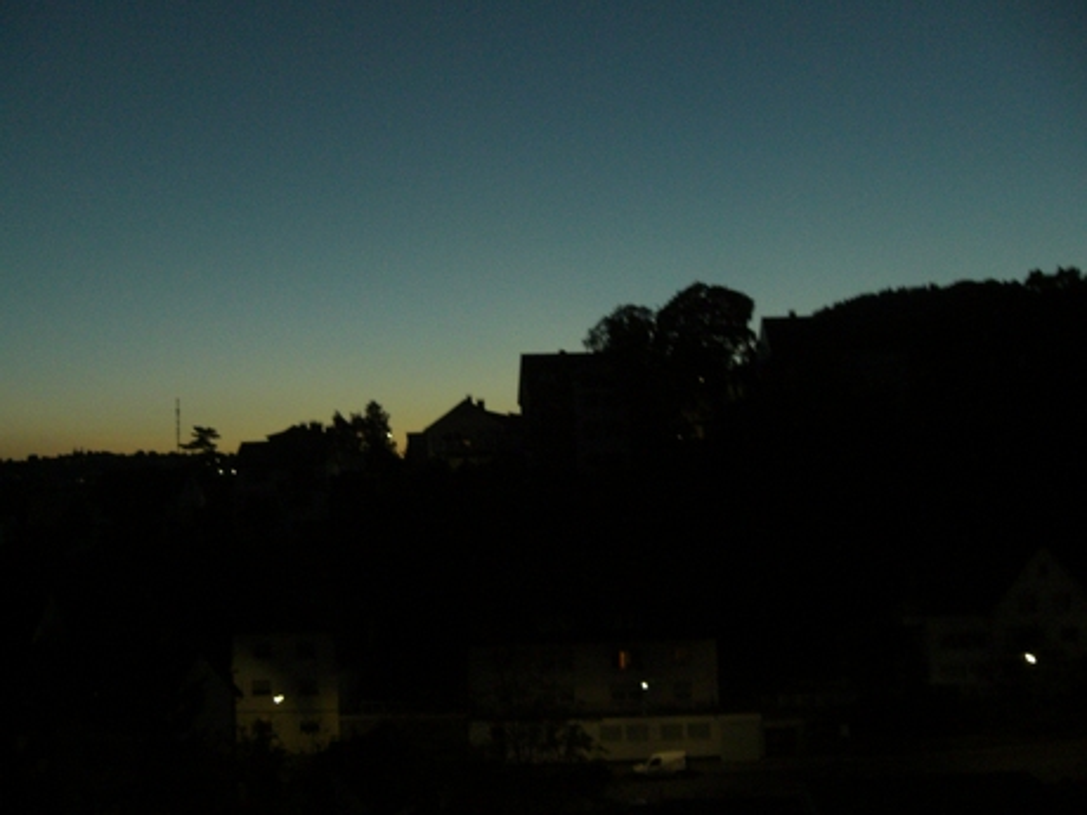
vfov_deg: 37.7
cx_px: 544
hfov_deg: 49.0
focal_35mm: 38
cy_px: 408
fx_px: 1193
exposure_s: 1/8
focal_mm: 6.3
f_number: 3.1
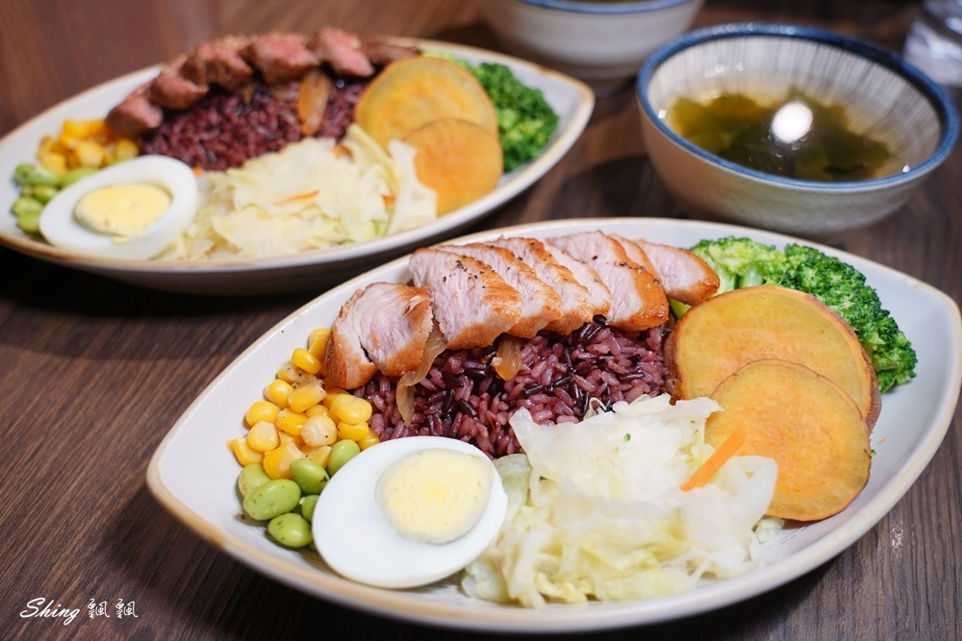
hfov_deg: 54.4
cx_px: 481
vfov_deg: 37.9
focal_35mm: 35
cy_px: 320
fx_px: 935
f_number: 4.5
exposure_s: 1/40
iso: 640
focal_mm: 35
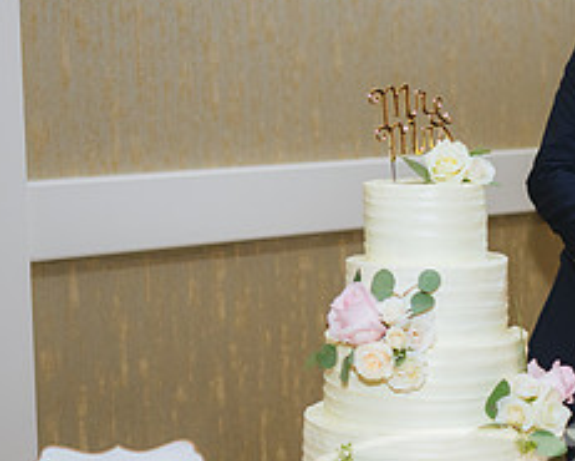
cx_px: 577
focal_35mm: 99
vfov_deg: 15.6
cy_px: 225
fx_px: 1685
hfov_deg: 18.8
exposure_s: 1/80
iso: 640
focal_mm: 40
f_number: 2.8
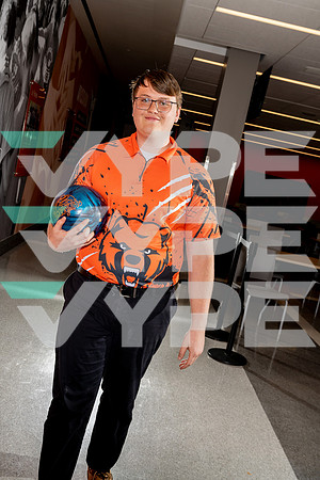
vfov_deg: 48.5
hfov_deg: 33.4
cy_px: 240
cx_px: 160
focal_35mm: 40
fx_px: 533
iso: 100
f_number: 7.1
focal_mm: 40
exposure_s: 1/250
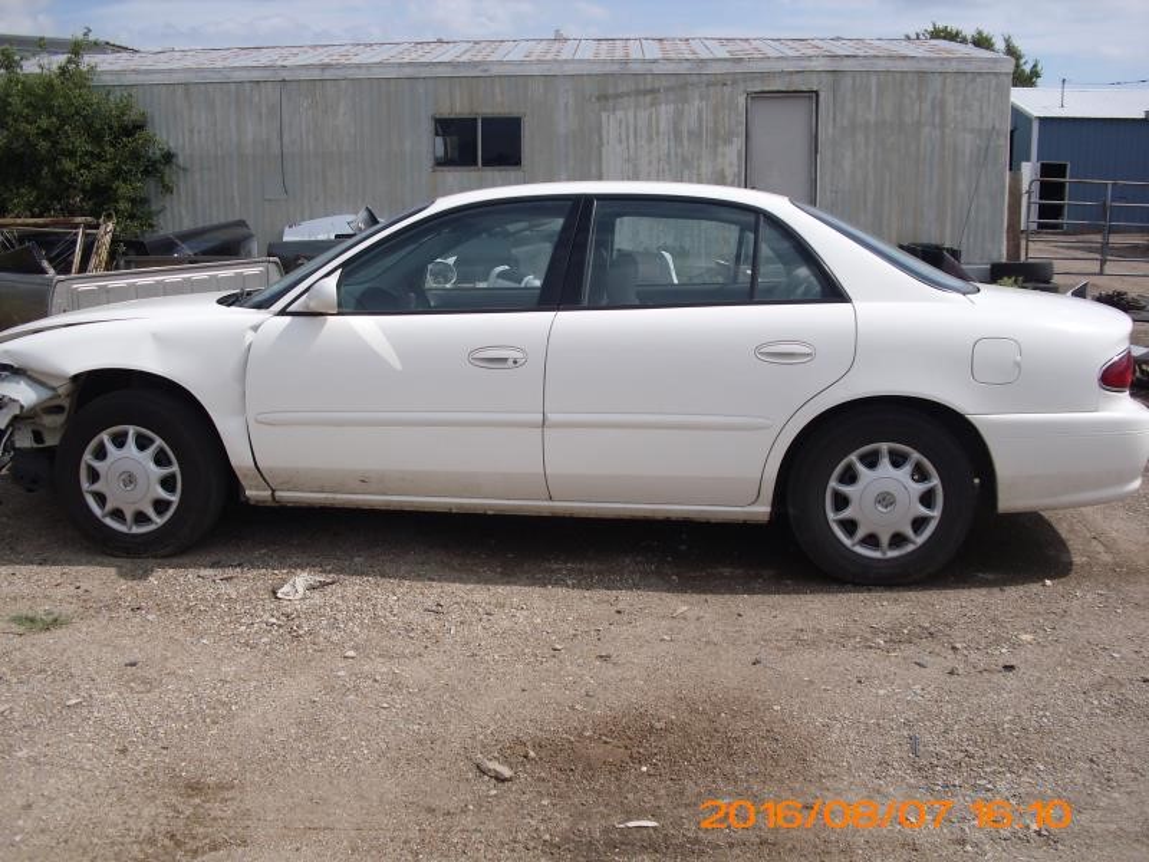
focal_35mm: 36
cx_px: 574
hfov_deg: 51.4
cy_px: 431
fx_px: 1195
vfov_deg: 39.7
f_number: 7.8
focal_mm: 6.3
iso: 80
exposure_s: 1/250
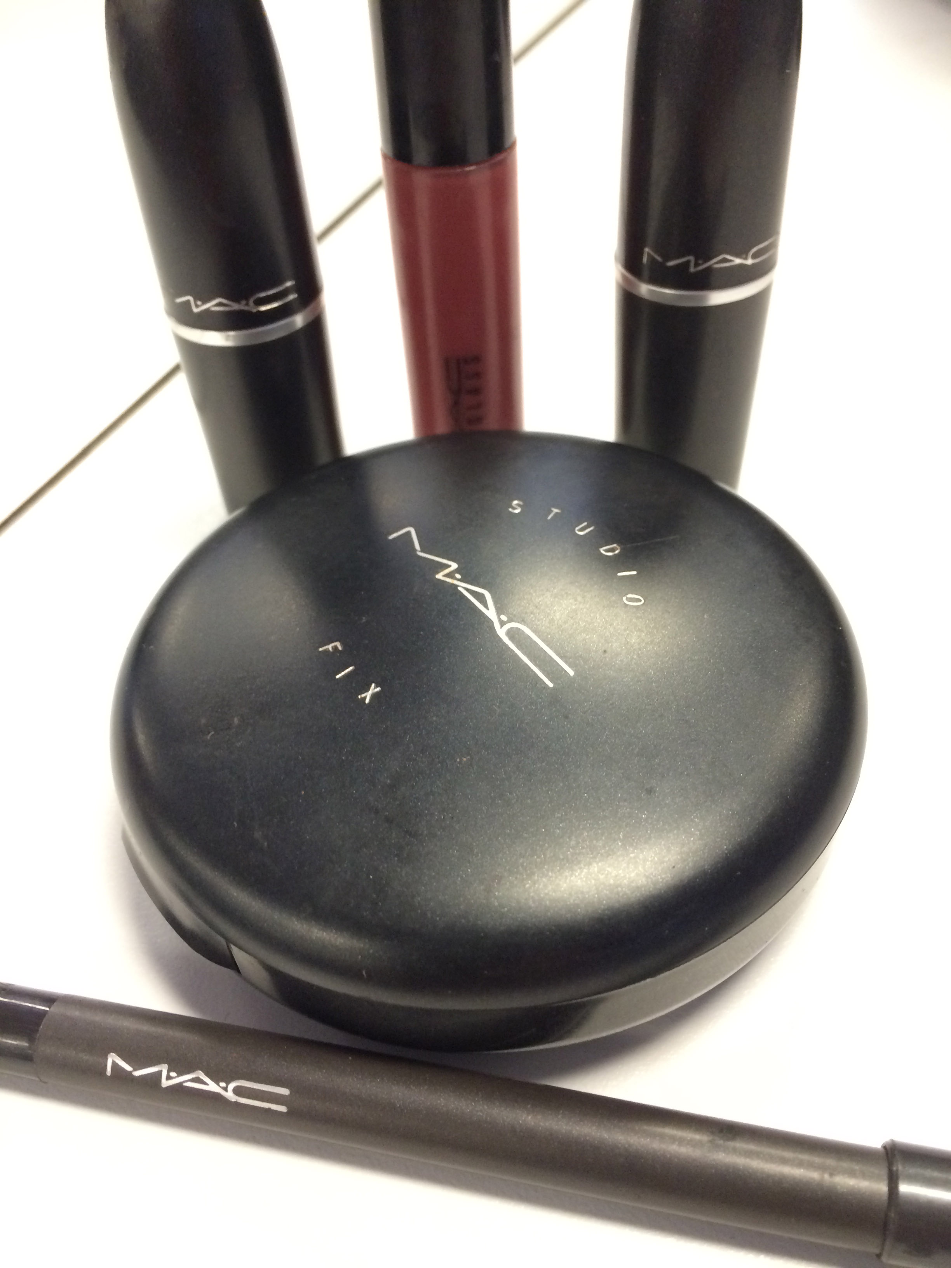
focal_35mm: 29
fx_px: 1062
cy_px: 634
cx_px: 476
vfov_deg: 61.7
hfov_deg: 48.2
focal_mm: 4.15
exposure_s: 1/33
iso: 250
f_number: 2.2
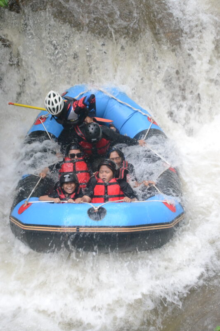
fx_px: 757
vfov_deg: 24.6
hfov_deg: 16.5
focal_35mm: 82
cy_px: 166
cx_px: 110
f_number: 5.6
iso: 3200
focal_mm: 55
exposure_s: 1/250
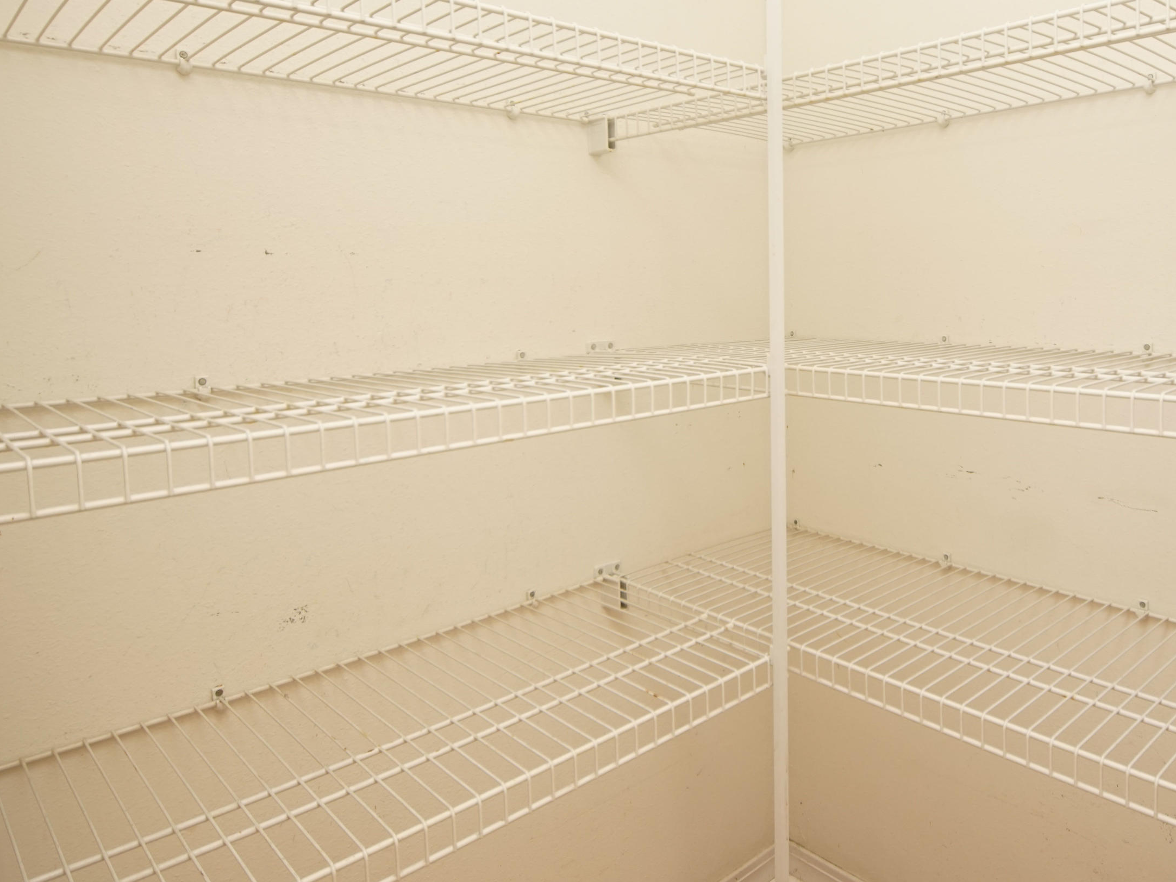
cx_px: 779
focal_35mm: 24
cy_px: 348
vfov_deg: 56.3
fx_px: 815
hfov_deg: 69.7
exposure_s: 1/60
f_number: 4.5
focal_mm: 12
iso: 400
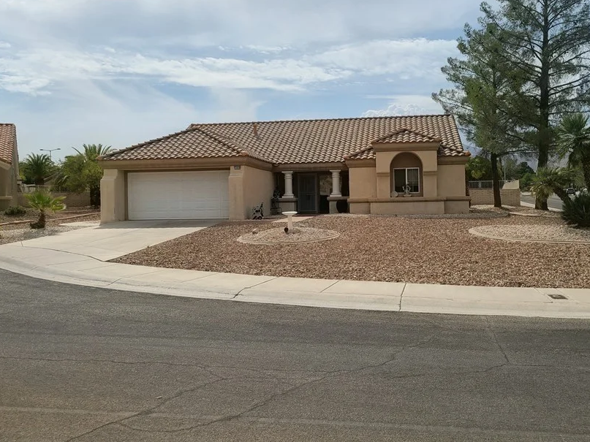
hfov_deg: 55.2
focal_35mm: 33
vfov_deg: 42.8
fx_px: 562
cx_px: 336
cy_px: 185
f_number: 1.8
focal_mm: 5.4
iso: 40
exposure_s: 1/6371
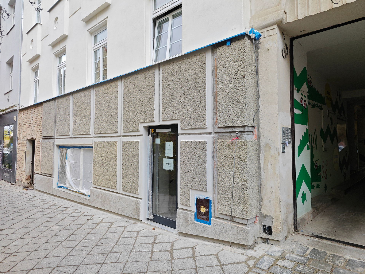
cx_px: 182
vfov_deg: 58.9
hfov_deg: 73.9
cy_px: 137
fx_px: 243
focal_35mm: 23
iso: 160
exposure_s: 1/250
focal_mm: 5.43
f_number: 1.8
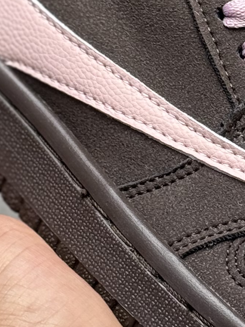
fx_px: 2067
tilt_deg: -37.9
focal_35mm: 219
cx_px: 285
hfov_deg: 6.7
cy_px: 78
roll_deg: +3.8
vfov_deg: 9.0
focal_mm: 6.76
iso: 50
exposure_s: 1/209
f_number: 1.78
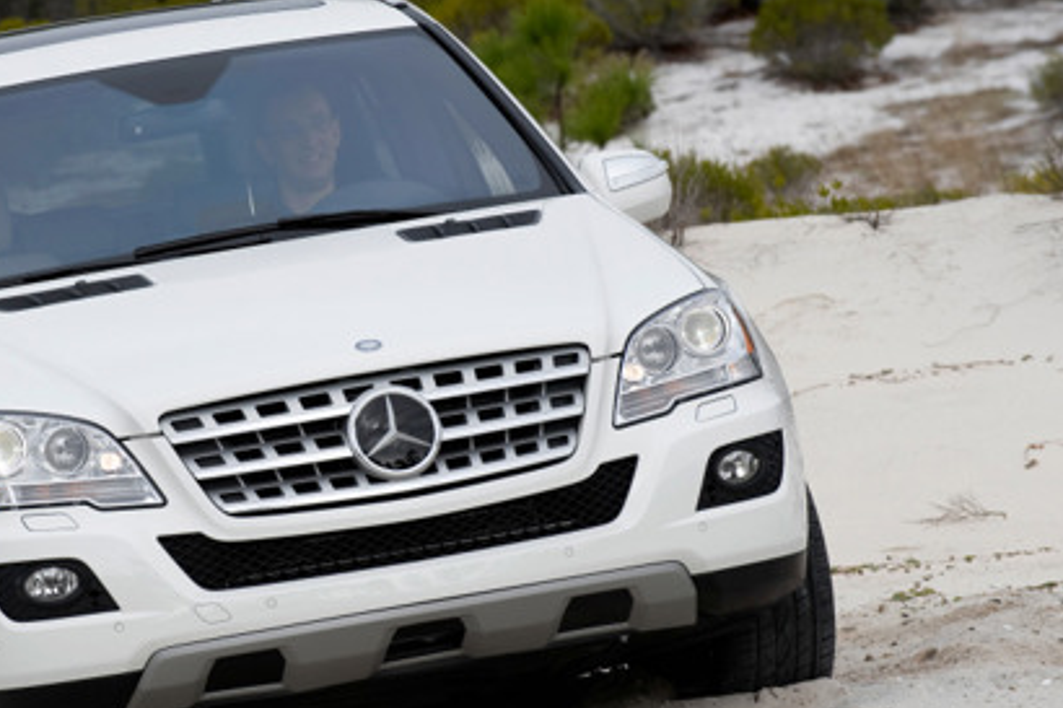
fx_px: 9208
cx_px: 319
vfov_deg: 4.4
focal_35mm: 312
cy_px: 381
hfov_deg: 6.6
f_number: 5.6
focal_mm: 200
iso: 200
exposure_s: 1/500
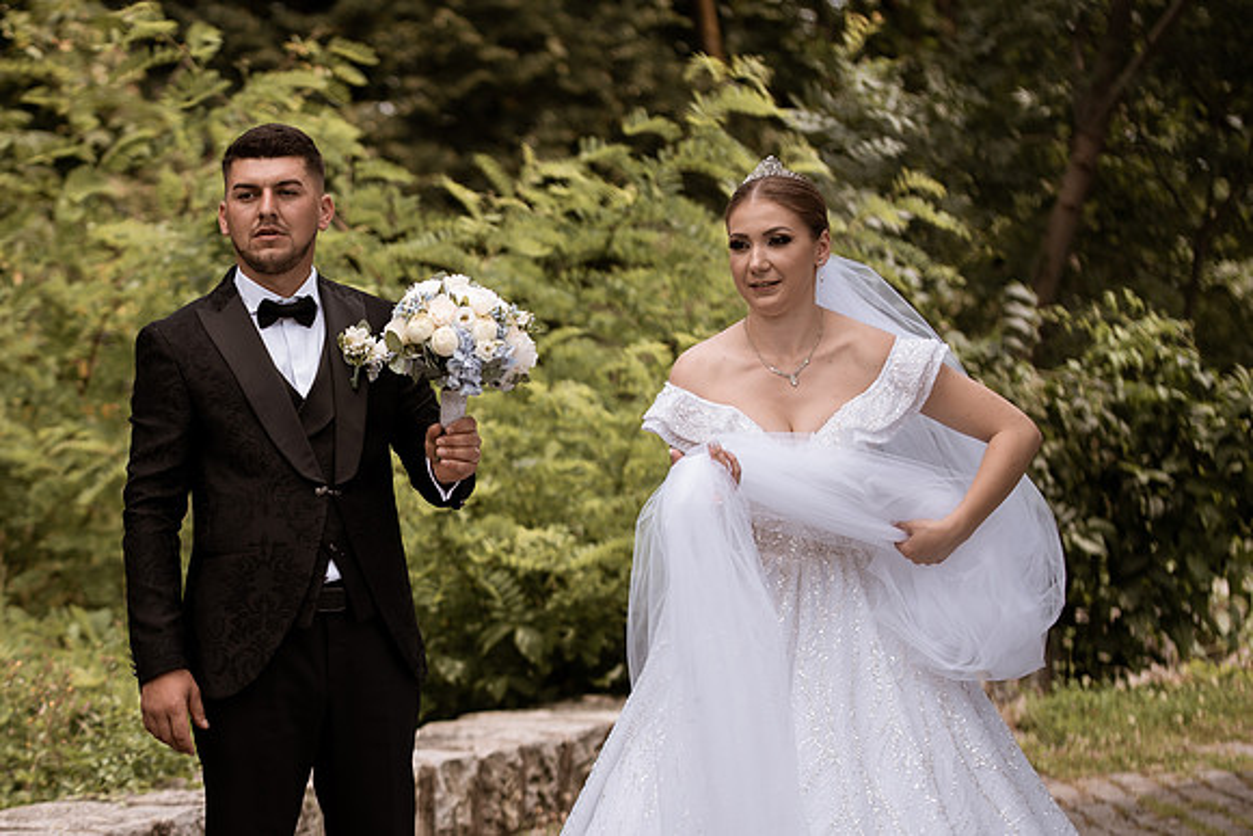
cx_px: 399
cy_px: 475
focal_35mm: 123
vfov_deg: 11.2
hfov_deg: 16.6
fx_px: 4270
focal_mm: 90
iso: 125
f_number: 3.2
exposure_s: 1/640
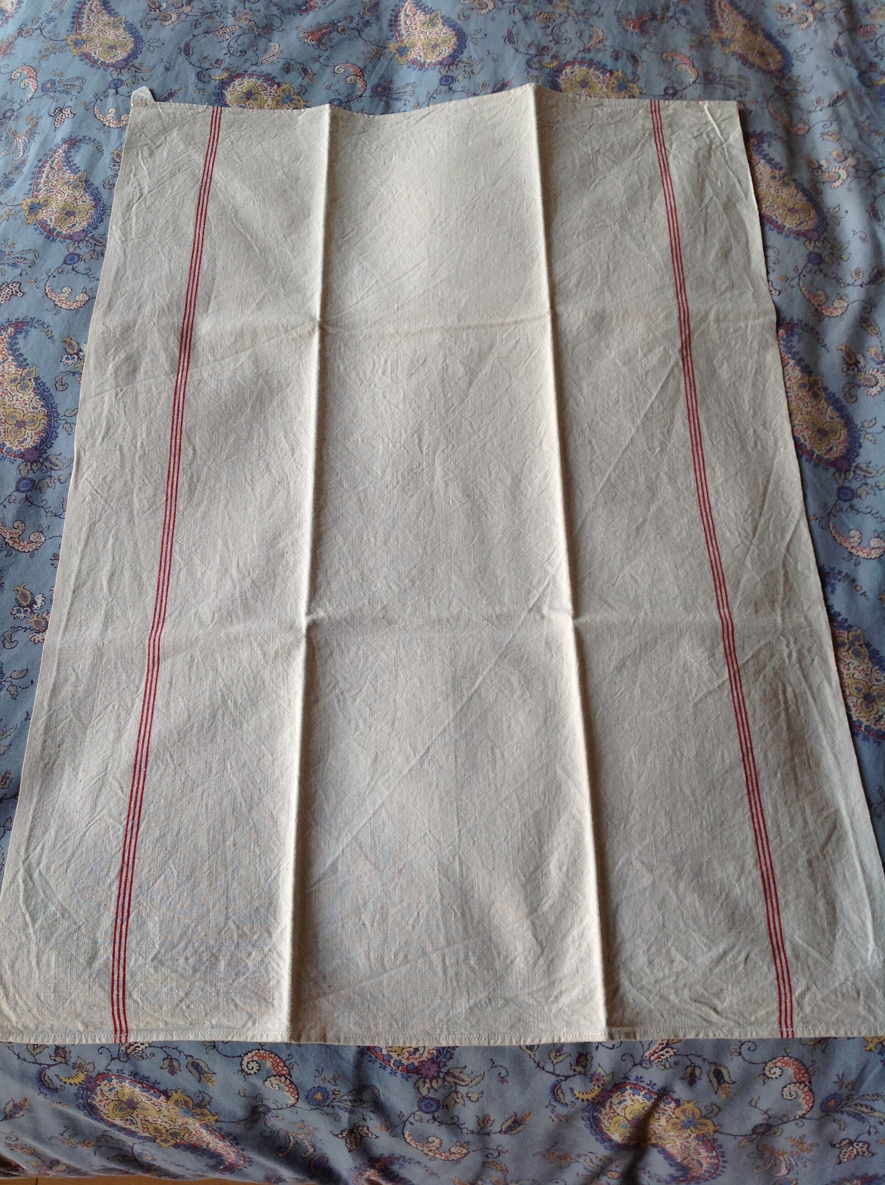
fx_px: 1196
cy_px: 592
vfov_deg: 52.7
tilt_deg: -62.3
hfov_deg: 40.6
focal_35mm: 35
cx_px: 442
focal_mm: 4.28
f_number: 2.4
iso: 50
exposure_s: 1/60
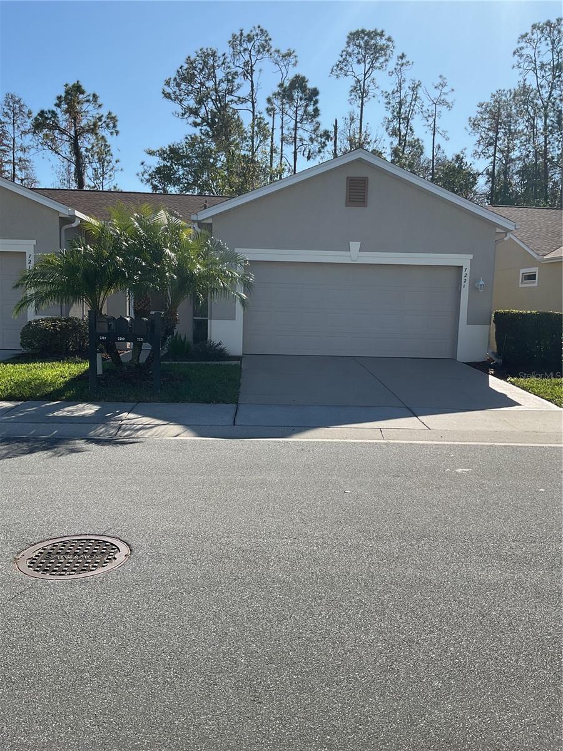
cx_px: 282
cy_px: 376
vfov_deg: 61.7
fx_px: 629
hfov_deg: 48.2
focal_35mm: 29
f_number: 1.8
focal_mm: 3
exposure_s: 1/2058
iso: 16
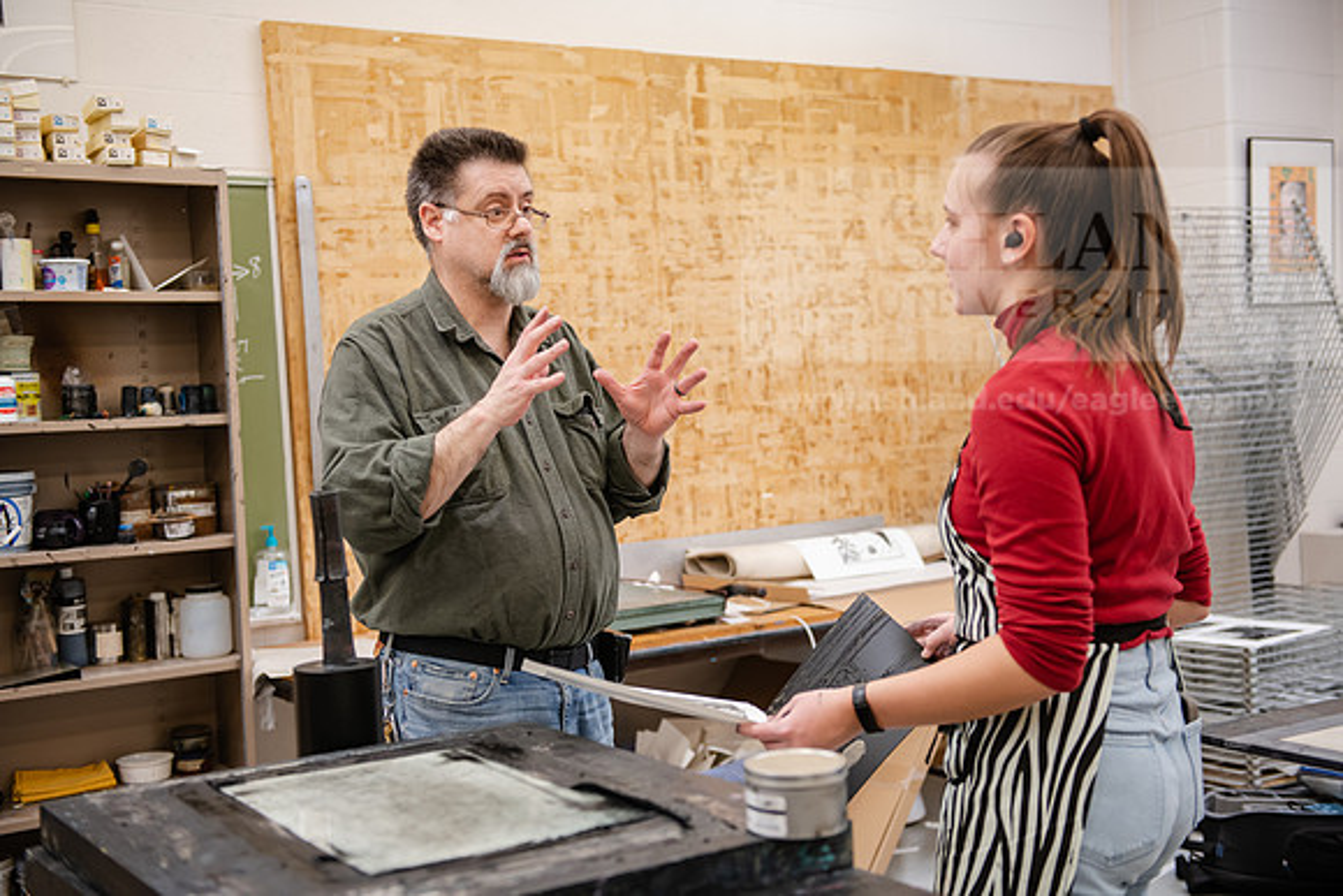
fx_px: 1679
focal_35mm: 45
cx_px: 672
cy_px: 448
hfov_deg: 43.6
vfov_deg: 29.9
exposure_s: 1/200
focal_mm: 45
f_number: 3.2
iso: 640
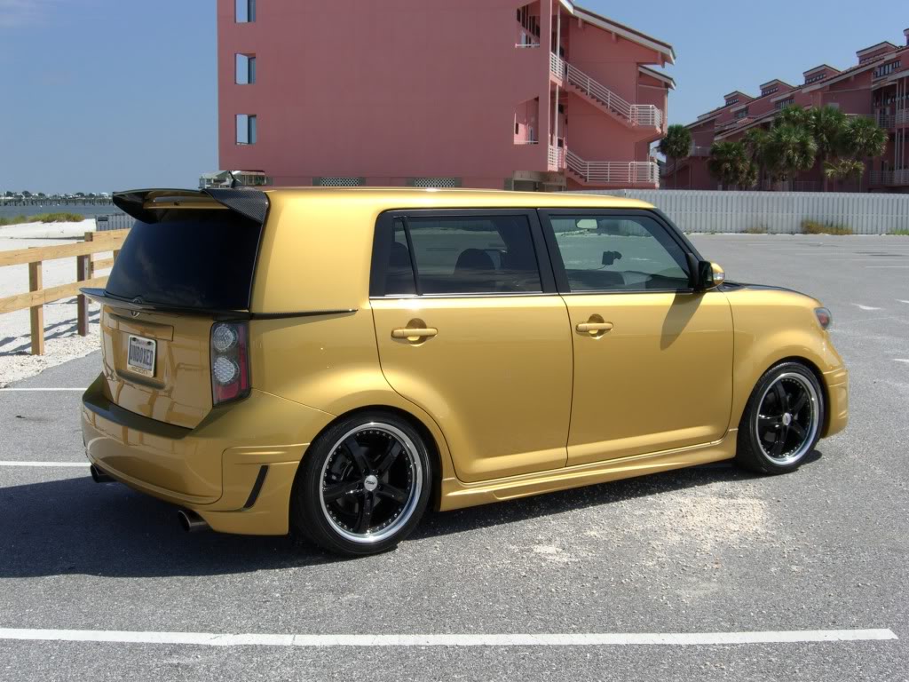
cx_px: 454
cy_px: 341
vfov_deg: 31.5
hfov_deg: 41.2
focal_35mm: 46
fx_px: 1208
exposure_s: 1/1000
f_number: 4.4
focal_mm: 9.5
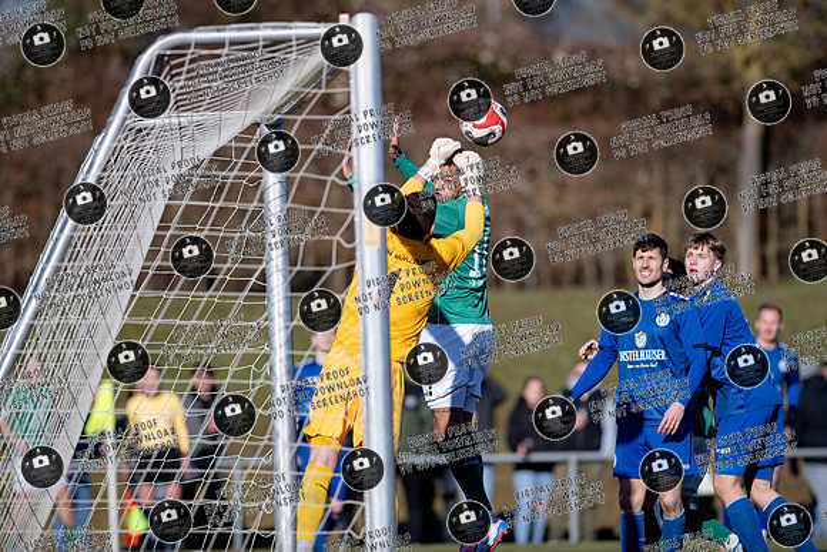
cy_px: 261
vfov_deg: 4.3
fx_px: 7278
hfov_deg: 6.5
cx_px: 437
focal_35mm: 317
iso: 90
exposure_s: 1/1600
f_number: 3.5
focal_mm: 300
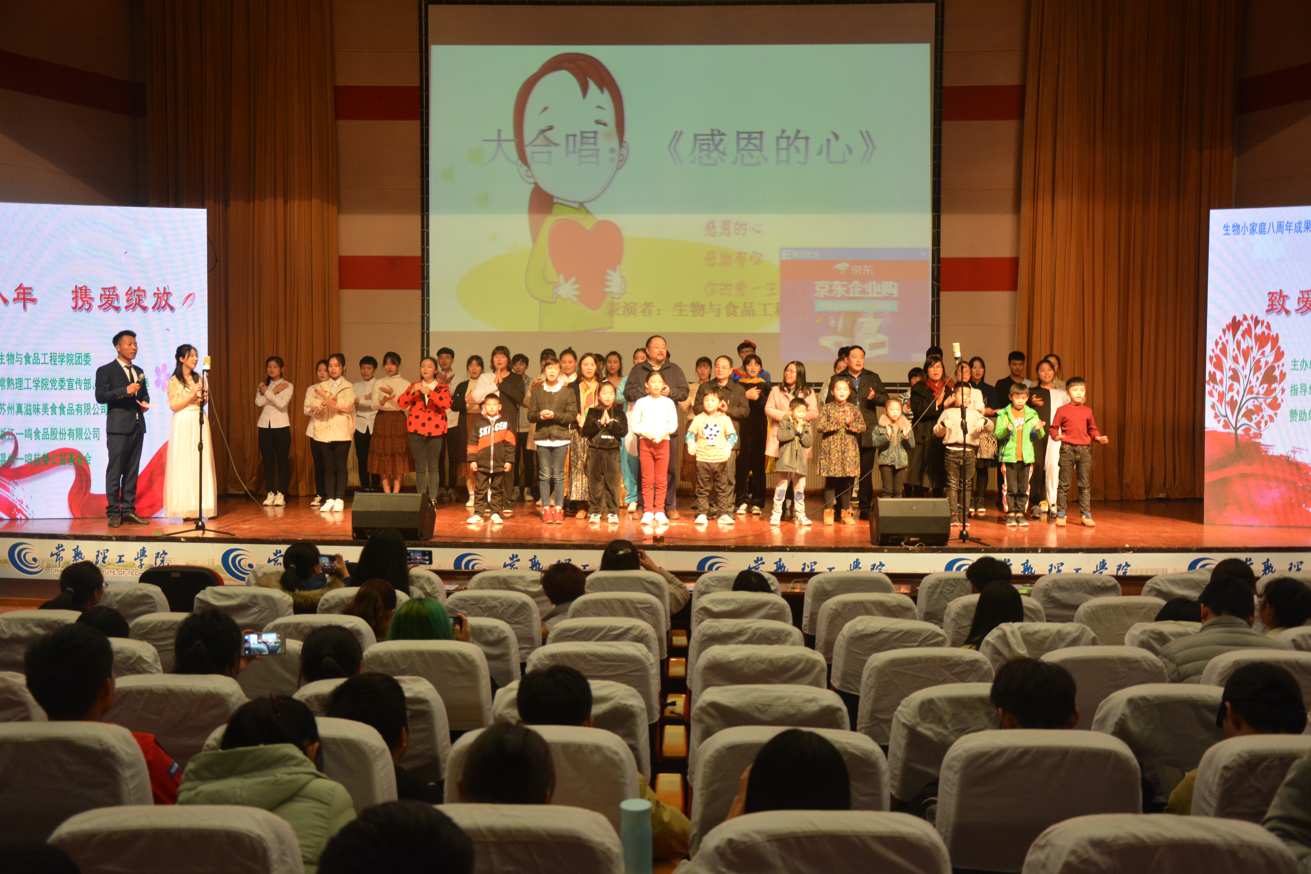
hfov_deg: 46.4
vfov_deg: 31.9
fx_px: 1529
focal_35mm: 42
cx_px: 656
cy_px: 437
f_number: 4
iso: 1000
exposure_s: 1/50
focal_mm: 28
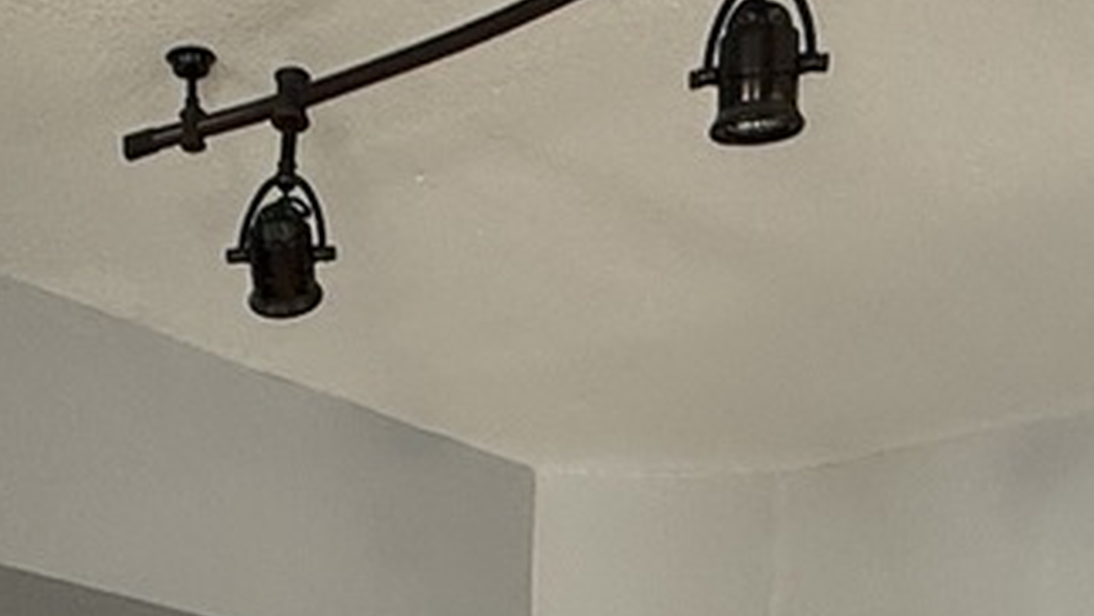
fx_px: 1973
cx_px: 315
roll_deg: +0.5
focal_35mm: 68
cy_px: 1317
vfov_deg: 14.2
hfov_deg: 30.6
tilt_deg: -7.9
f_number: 2.2
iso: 320
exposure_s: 1/70
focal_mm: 2.22
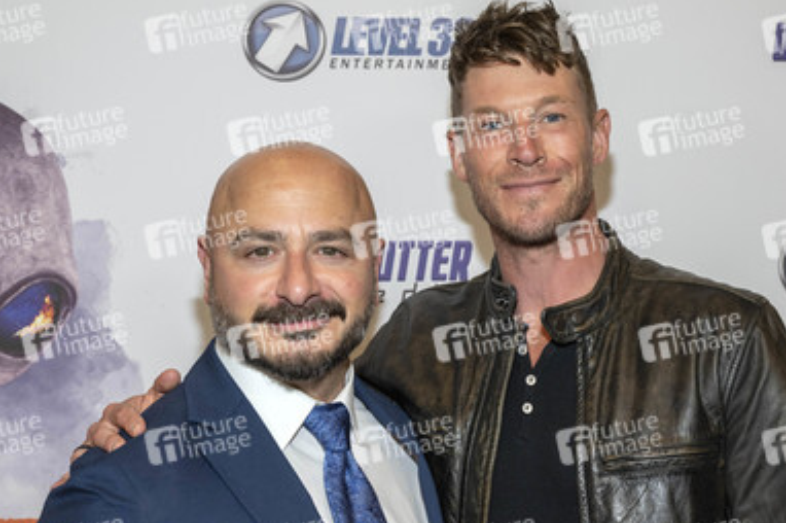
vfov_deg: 25.9
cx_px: 431
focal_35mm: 52
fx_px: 1134
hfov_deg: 38.2
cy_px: 286
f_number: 5.6
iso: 800
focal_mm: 44
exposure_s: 1/200
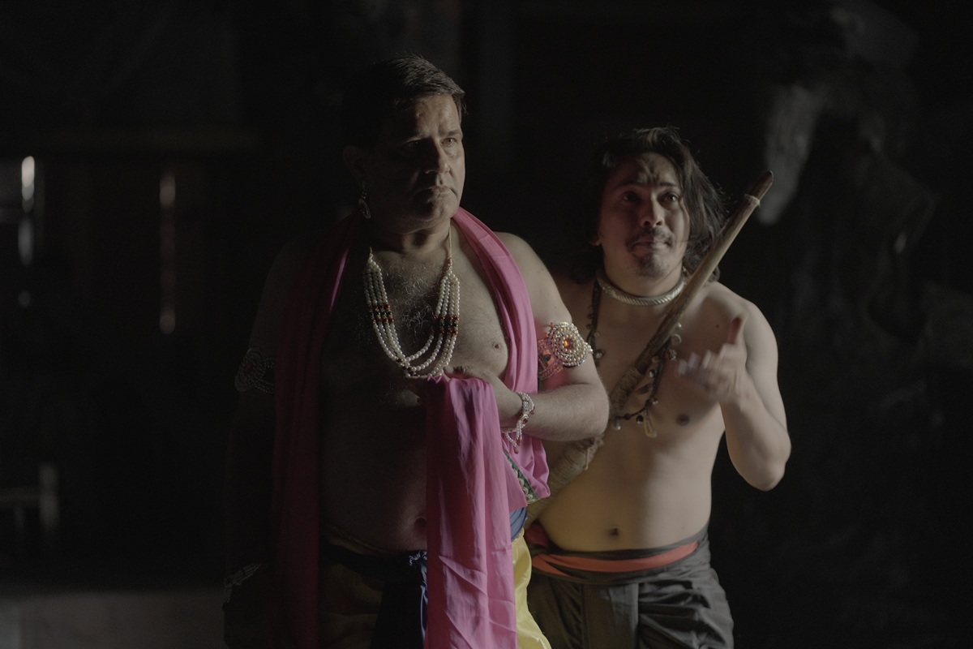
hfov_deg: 23.9
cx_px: 486
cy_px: 324
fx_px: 2297
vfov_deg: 16.1
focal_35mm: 85
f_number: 2
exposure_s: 1/90
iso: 3200
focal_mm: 85
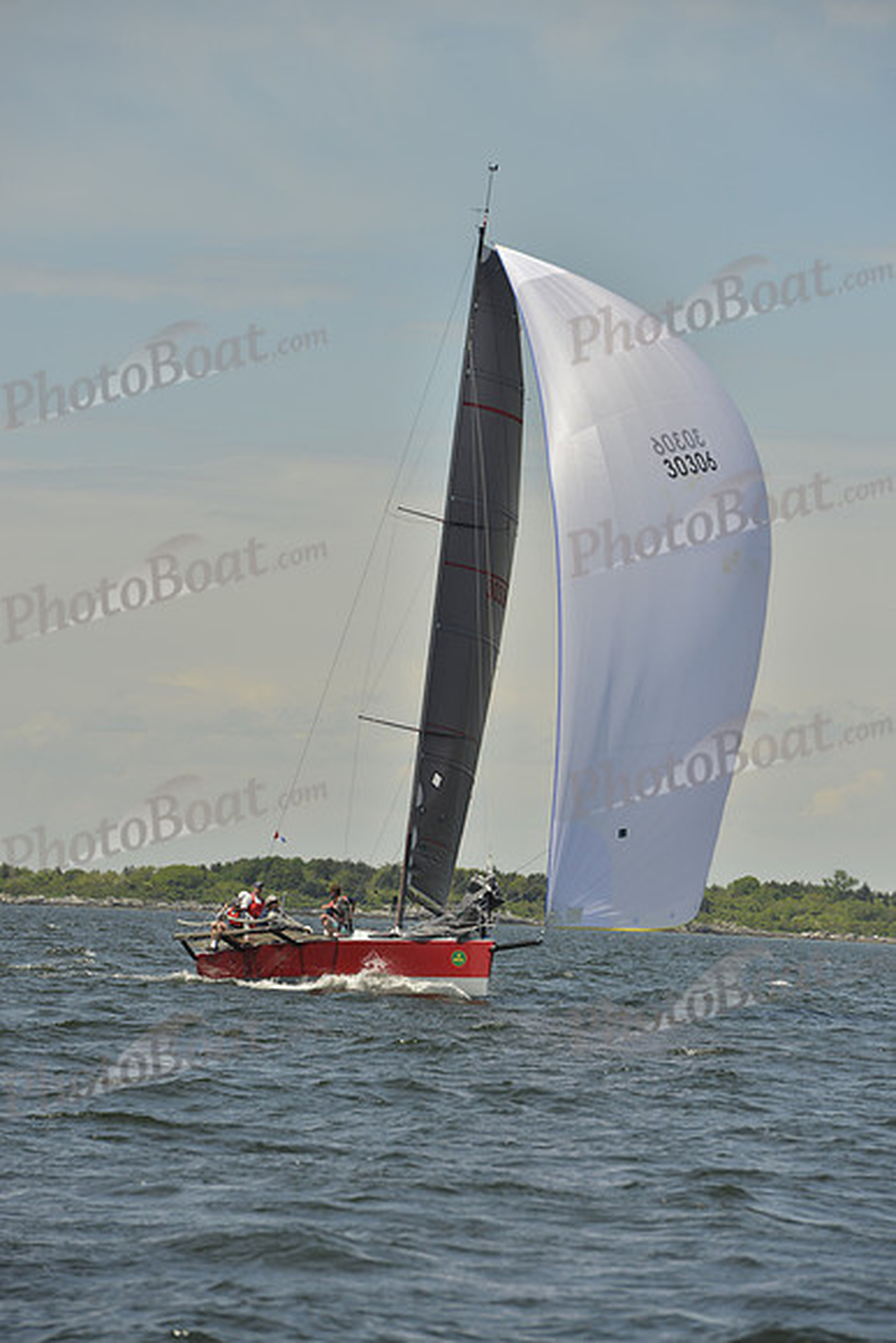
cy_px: 672
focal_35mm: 180
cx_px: 448
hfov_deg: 7.6
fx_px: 6715
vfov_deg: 11.4
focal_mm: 180
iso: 280
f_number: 9
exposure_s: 1/1600
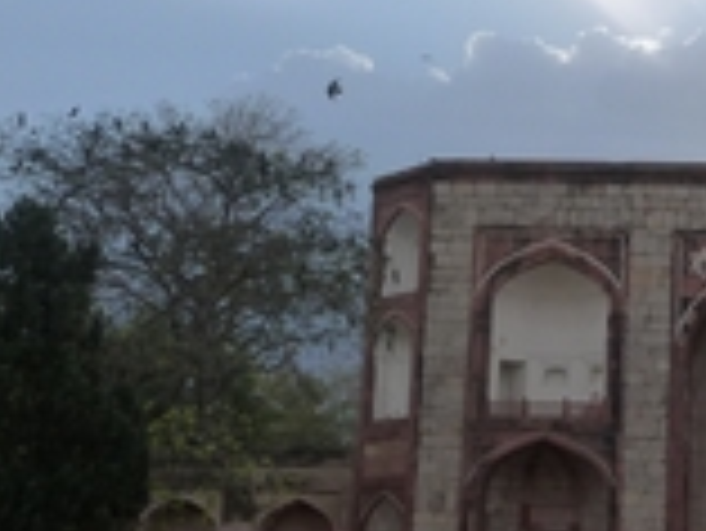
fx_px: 1612
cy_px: 248
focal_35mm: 79
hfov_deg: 23.3
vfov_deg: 18.7
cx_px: 769
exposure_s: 1/500
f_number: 3.3
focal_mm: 4.7
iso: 160
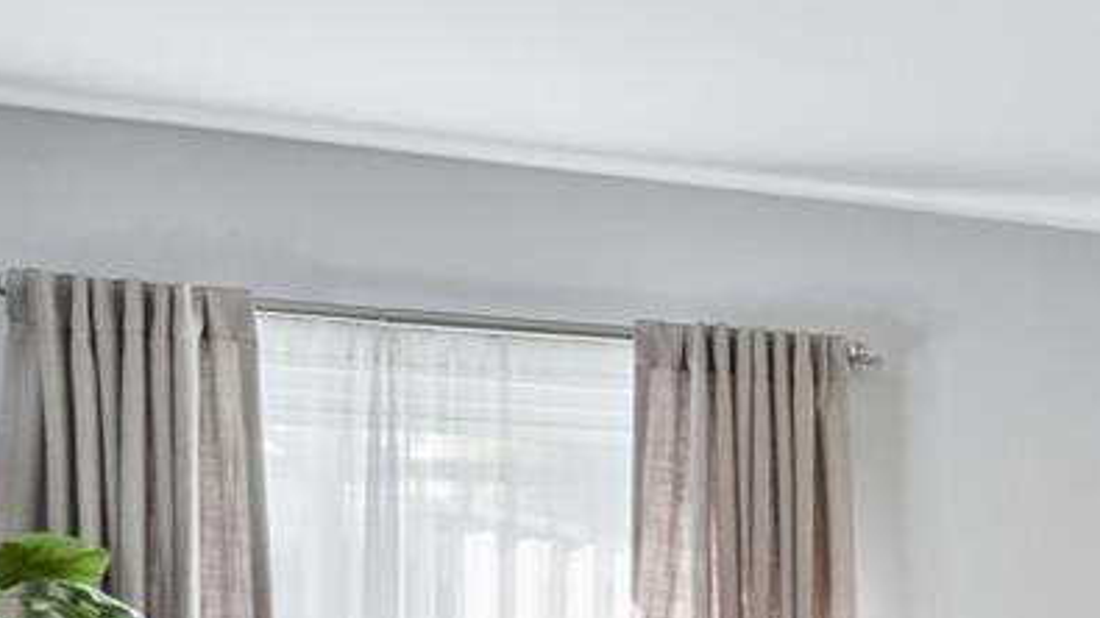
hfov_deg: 19.0
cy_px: 800
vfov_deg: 15.2
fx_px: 2216
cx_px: 2116
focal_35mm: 76
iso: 400
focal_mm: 14
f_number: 13
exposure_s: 1/5
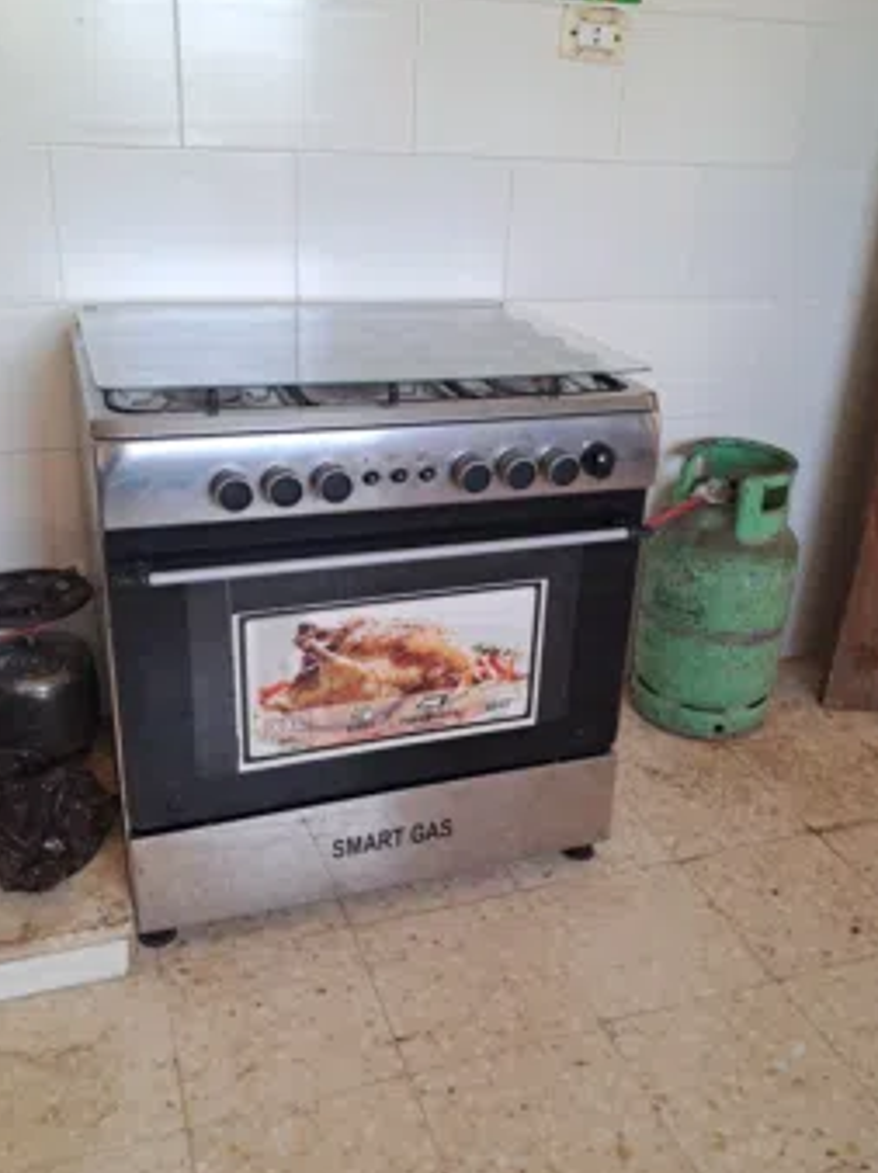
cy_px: 573
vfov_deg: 56.8
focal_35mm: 32
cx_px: 410
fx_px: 1084
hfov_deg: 44.1
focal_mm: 4
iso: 80
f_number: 1.8
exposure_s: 1/60
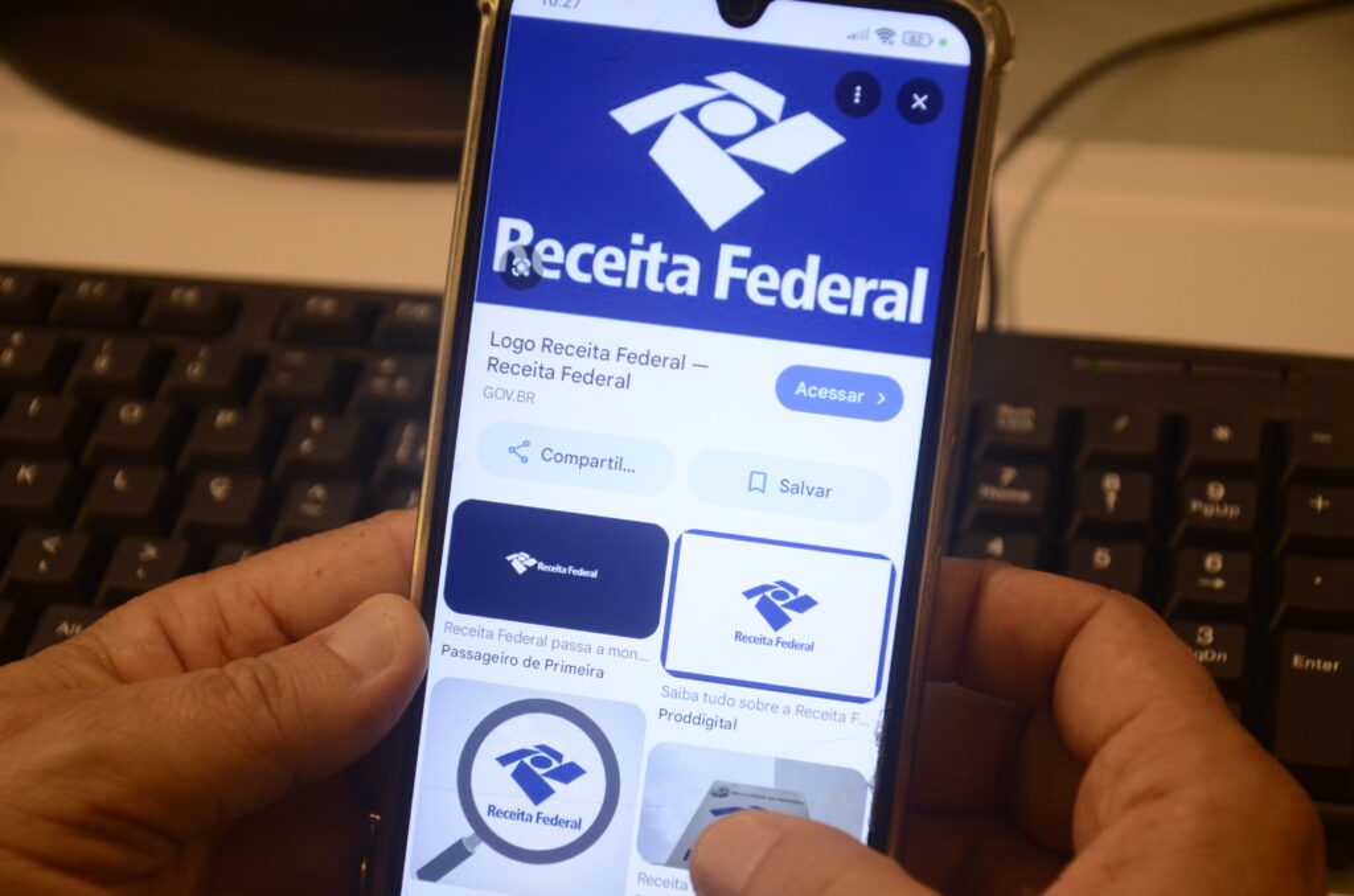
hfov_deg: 22.0
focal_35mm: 93
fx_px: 3490
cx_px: 677
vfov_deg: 14.6
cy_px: 448
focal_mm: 62
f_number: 5.6
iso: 1600
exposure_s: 1/160
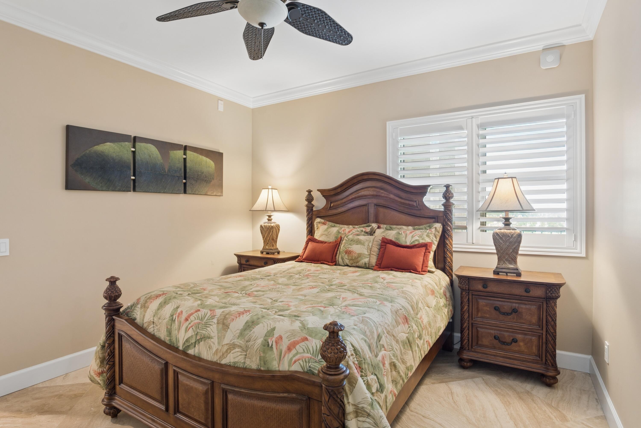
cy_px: 214
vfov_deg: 67.4
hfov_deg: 90.0
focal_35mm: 18
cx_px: 320
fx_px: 320
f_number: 9
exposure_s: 1/2.5
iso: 200
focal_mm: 12
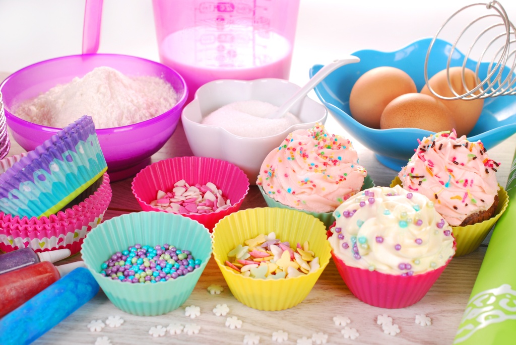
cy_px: 172
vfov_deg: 22.7
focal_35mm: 60
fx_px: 861
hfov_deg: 33.4
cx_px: 258
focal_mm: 40
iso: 100
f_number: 7.1
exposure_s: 1/125
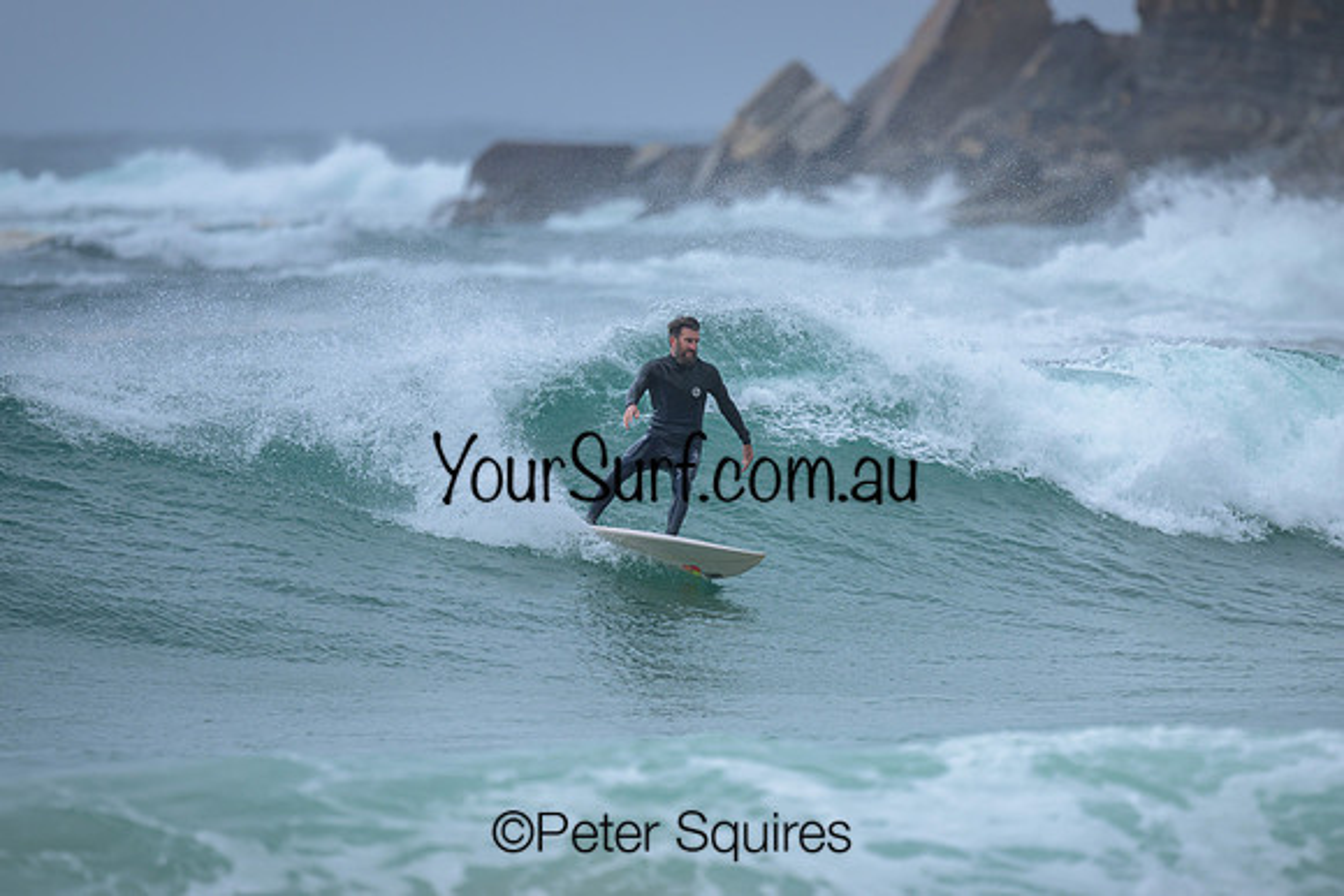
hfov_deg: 2.6
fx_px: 29872
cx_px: 672
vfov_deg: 1.7
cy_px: 448
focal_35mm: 800
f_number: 6.3
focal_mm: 800
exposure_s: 1/2000
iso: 250
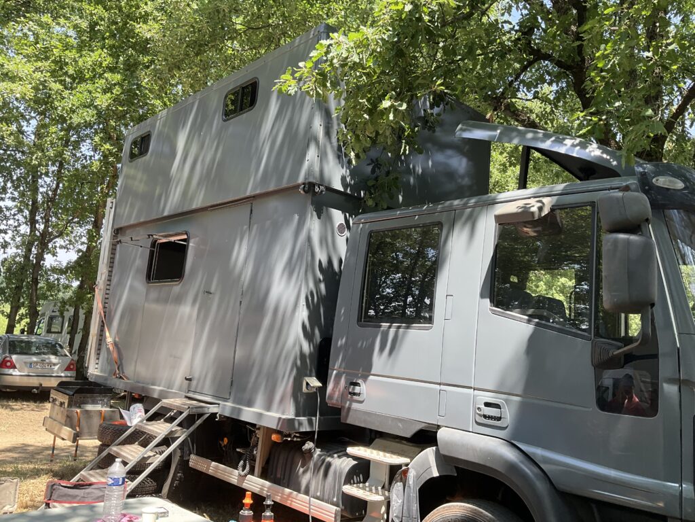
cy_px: 261
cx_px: 348
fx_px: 582
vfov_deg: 48.2
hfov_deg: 61.7
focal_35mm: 29
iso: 20
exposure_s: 1/229
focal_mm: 3
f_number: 1.8
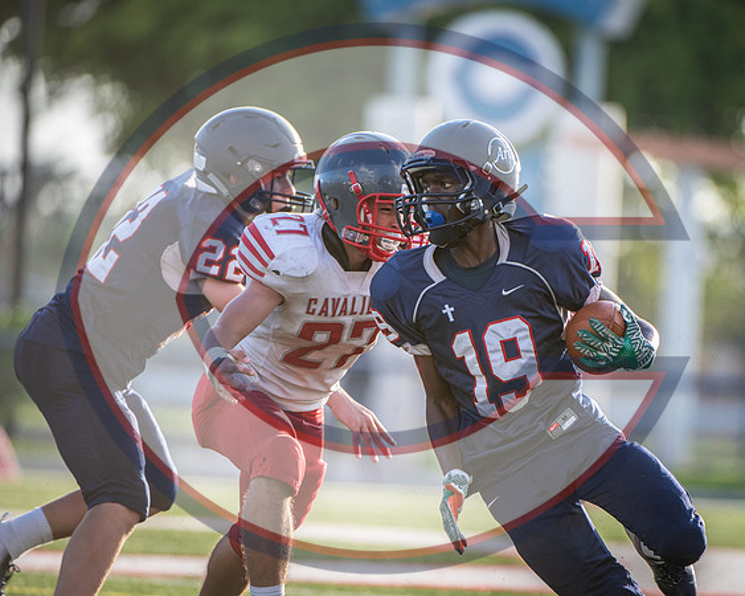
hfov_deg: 4.2
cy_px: 304
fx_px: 10232
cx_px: 470
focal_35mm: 464
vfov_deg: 3.3
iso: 560
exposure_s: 1/1000
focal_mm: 350
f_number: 4
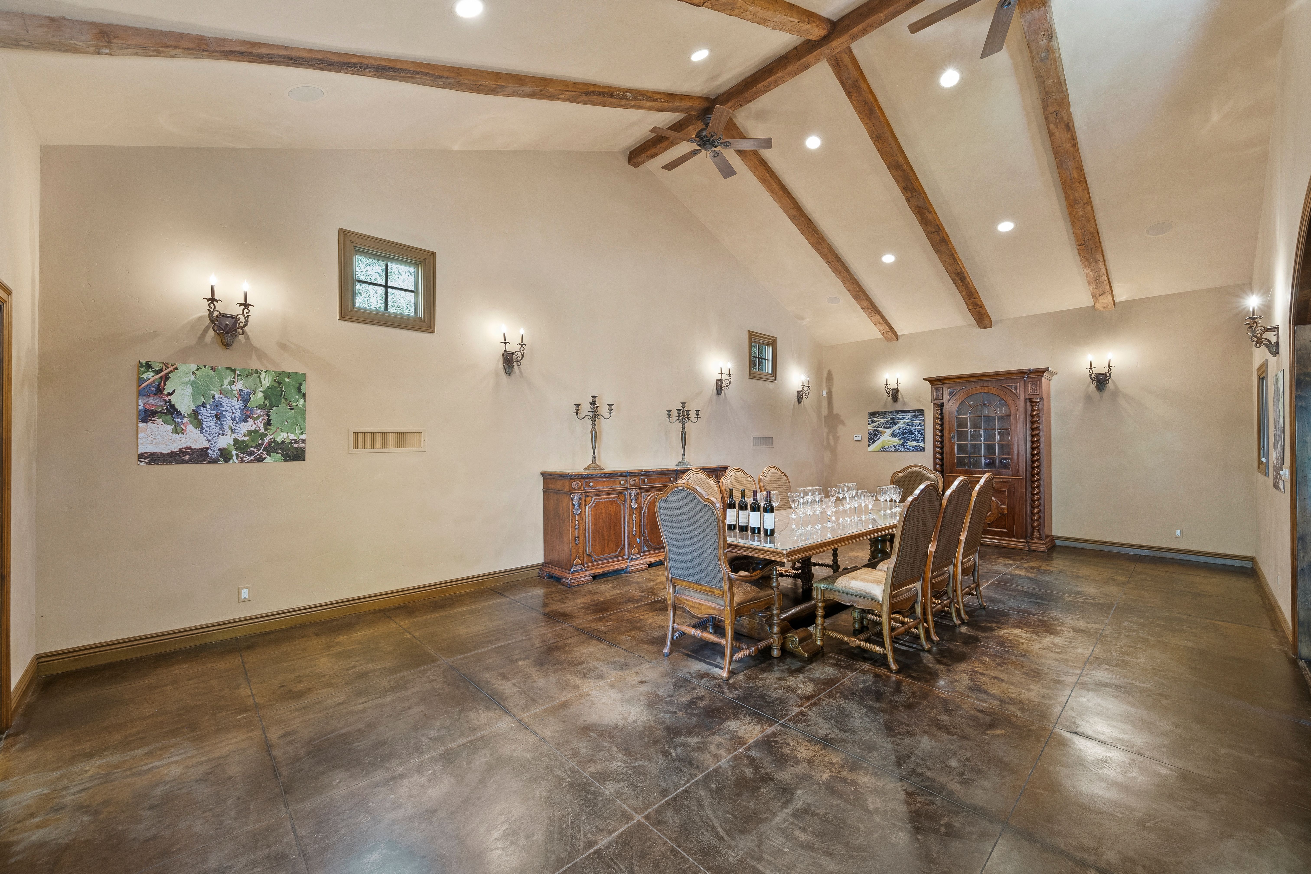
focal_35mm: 14
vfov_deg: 81.2
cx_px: 656
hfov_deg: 104.3
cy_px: 437
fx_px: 510
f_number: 8
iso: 800
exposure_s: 1
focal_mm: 14
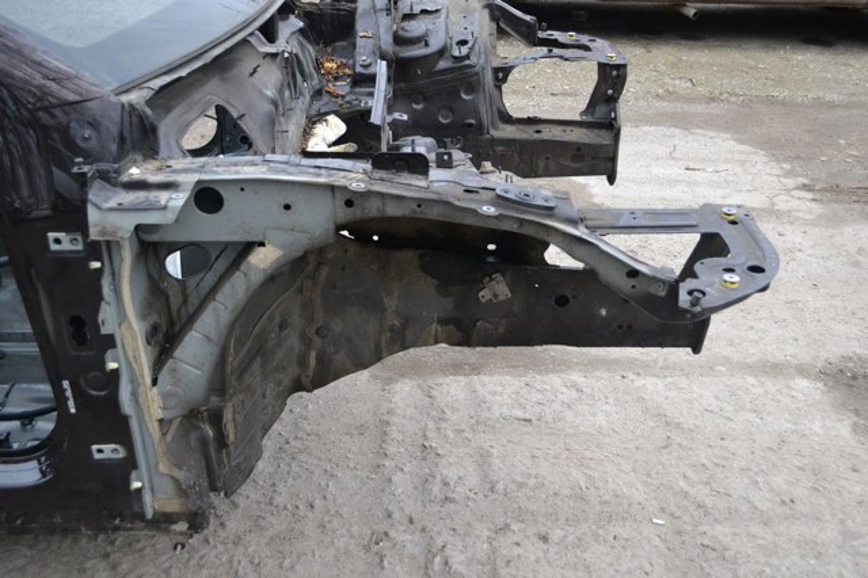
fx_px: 868
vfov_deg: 36.8
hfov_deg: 53.2
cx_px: 434
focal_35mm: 36
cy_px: 289
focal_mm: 24
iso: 2000
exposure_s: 1/500
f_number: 4
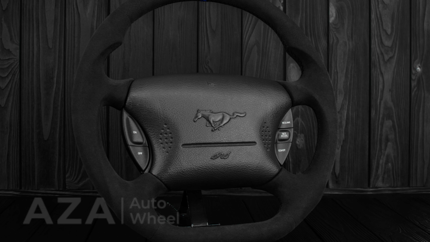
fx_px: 633
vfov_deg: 21.6
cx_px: 214
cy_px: 115
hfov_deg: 37.5
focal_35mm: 56
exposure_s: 1/125
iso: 500
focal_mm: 35
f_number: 6.3
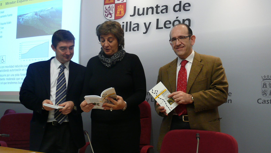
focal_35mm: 41
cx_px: 135
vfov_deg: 29.0
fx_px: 295
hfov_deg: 49.4
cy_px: 77
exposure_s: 1/15
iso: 200
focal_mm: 7.7
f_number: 2.8
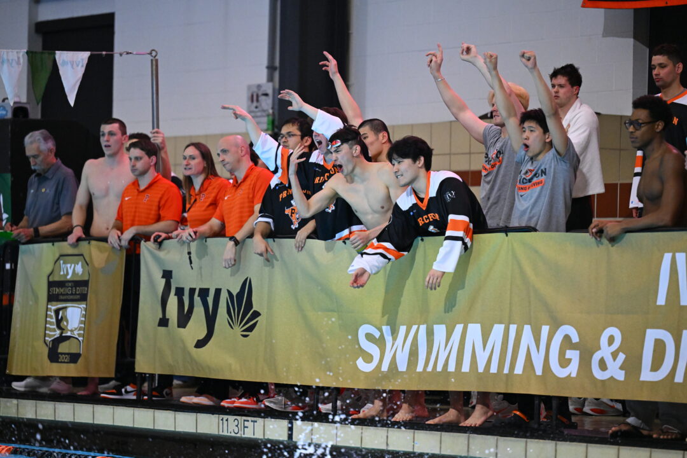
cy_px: 229
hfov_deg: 12.5
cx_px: 344
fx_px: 3149
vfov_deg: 8.3
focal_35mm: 165
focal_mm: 165
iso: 6400
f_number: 2.8
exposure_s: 1/800
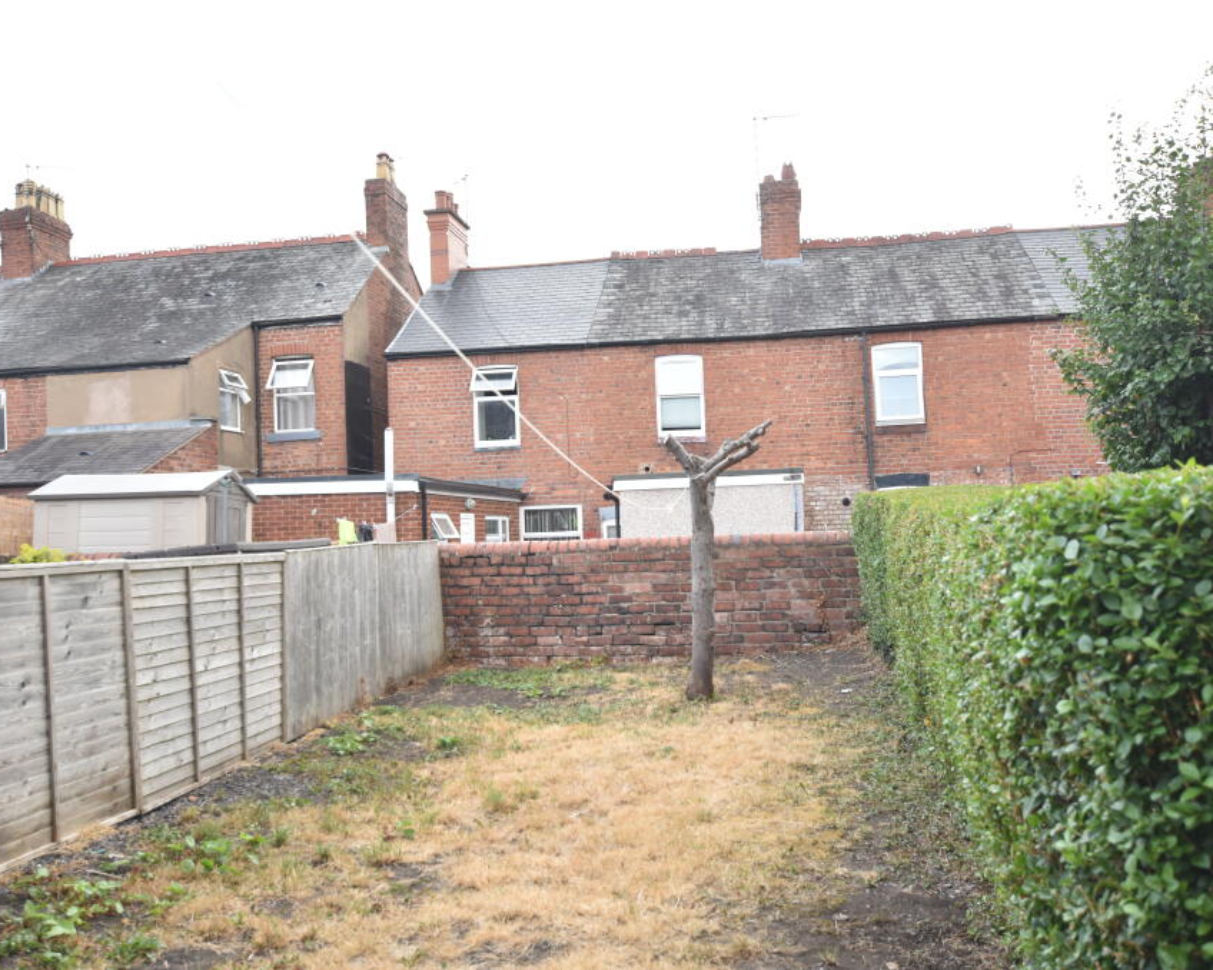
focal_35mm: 34
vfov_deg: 43.3
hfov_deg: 52.8
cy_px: 483
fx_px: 1220
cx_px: 579
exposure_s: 1/125
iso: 100
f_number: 3.5
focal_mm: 20
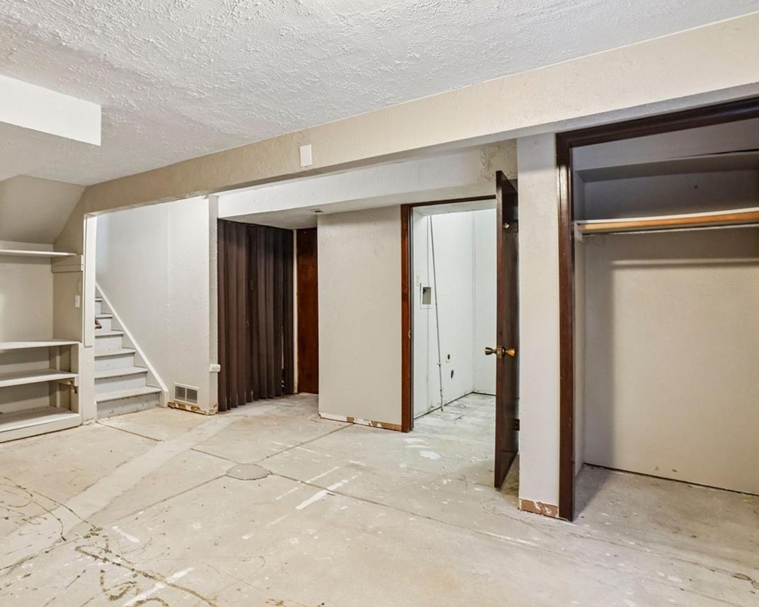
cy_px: 295
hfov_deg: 75.0
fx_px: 472
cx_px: 249
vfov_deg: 65.5
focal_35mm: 21
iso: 400
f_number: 8
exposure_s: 1/3.33
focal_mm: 10
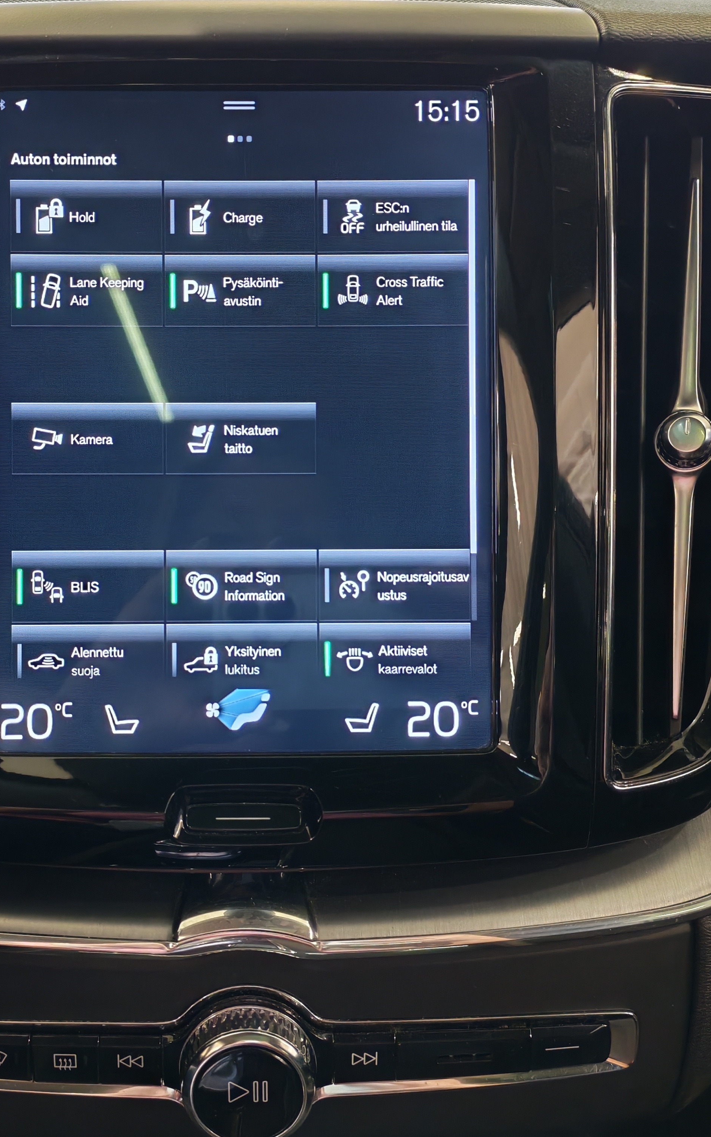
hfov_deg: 29.7
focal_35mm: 43
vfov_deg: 46.2
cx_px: 248
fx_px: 1333
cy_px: 570
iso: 800
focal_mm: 6.12
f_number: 1.9
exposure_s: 1/50
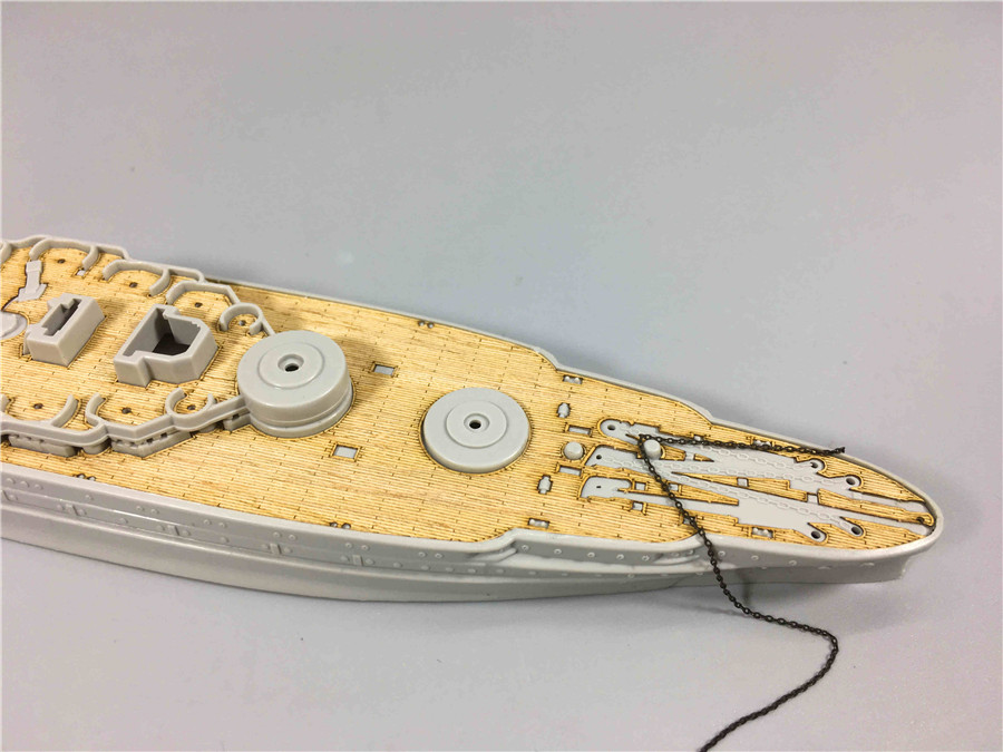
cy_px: 376
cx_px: 502
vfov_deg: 48.2
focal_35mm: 29
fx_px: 840
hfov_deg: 61.7
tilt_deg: -46.8
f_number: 2.2
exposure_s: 1/100
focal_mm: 4.15
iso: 32
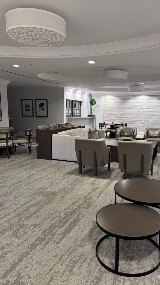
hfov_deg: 42.4
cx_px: 104
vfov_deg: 69.8
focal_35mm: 27
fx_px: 204
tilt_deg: -9.6
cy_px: 145
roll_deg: -1.2
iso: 320
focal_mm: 6.76
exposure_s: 1/60
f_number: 1.78
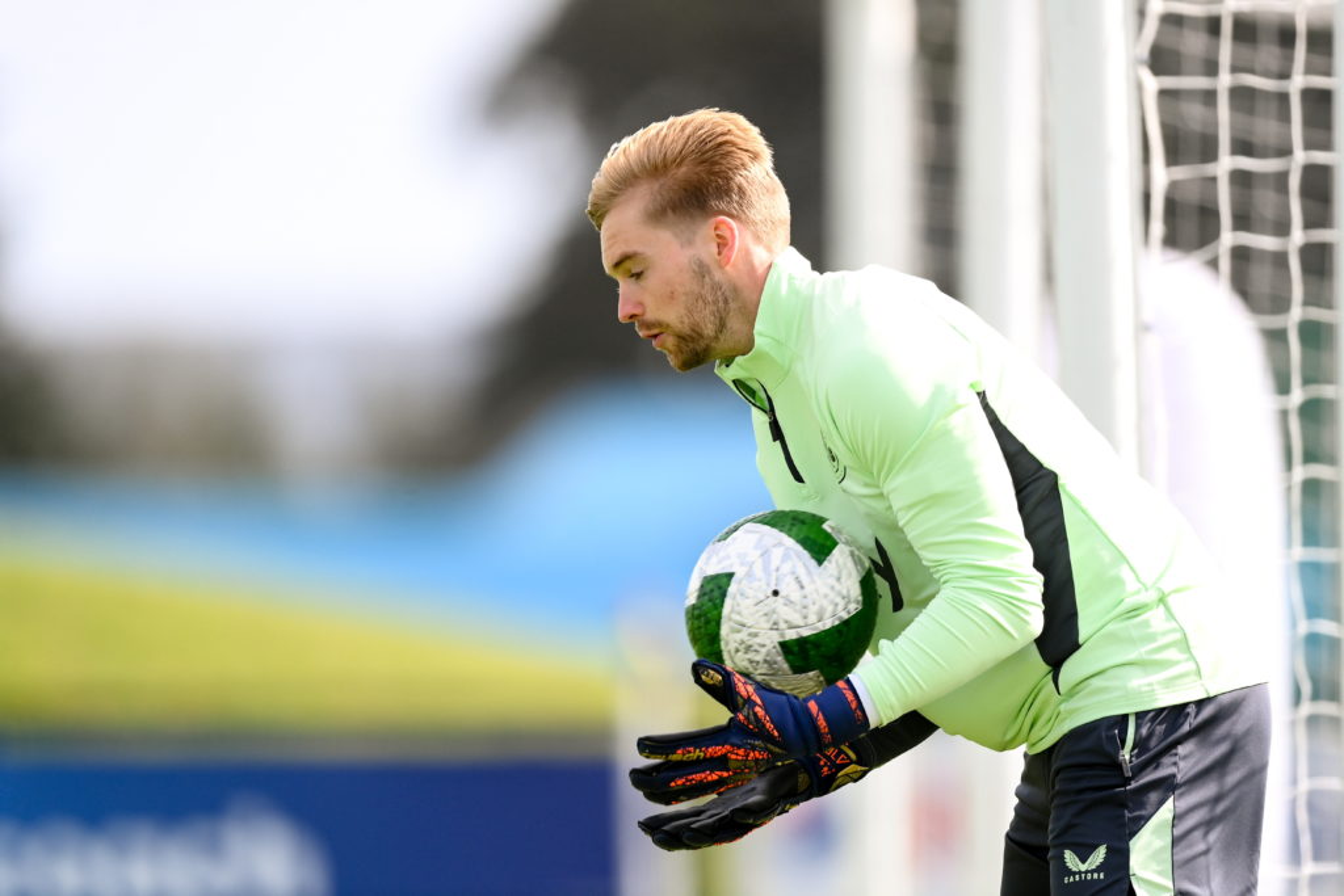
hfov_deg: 3.4
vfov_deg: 2.3
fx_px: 22402
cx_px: 672
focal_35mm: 600
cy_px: 448
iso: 1250
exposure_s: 1/6400
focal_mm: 600
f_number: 4
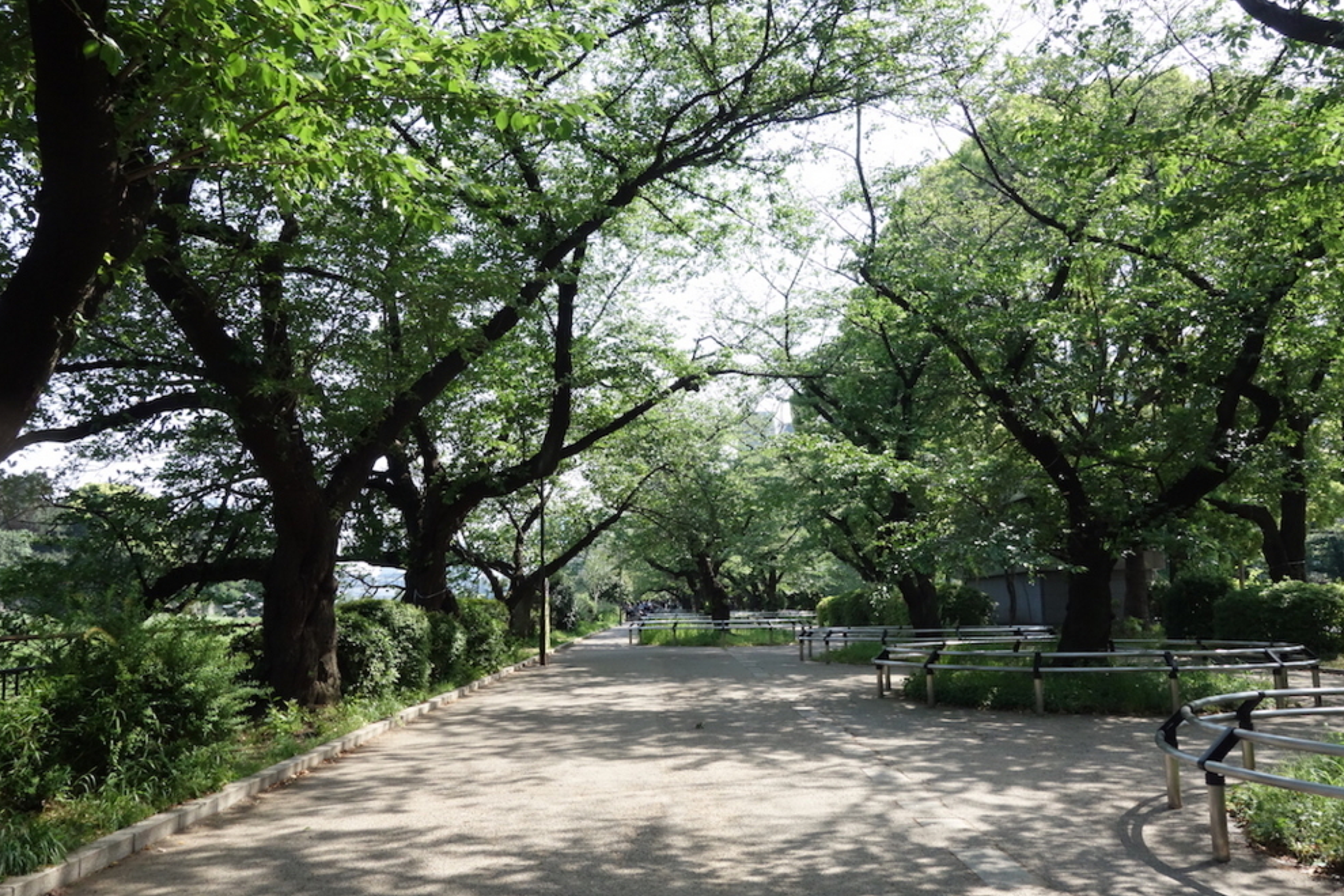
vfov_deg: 44.9
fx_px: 1082
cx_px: 670
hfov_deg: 63.7
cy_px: 456
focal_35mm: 29
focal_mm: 10.4
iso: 800
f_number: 8
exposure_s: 1/400
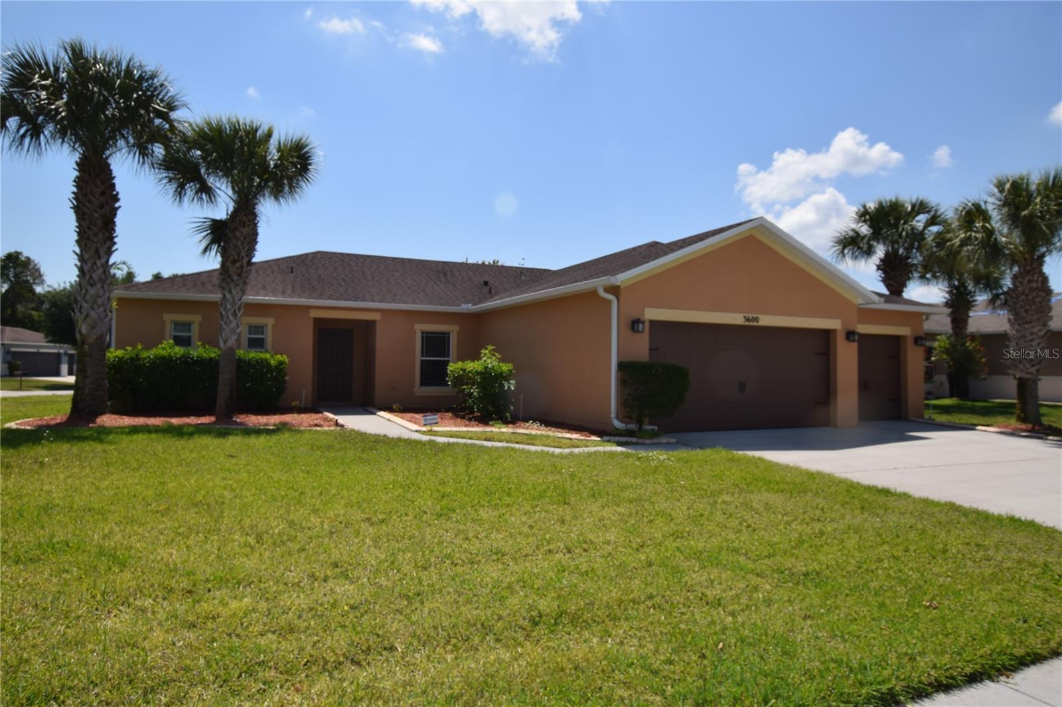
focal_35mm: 21
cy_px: 354
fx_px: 619
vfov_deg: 59.5
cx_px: 531
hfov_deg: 81.2
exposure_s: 1/200
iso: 100
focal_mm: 14
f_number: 11
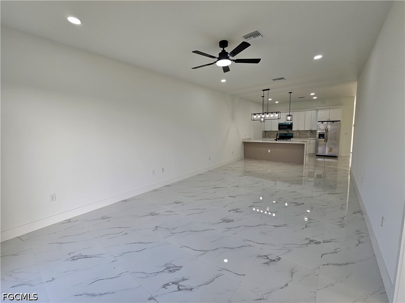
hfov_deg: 106.2
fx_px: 152
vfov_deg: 89.9
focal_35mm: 13
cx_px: 202
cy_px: 152
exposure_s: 1/136
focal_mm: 2.2
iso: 50
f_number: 2.2
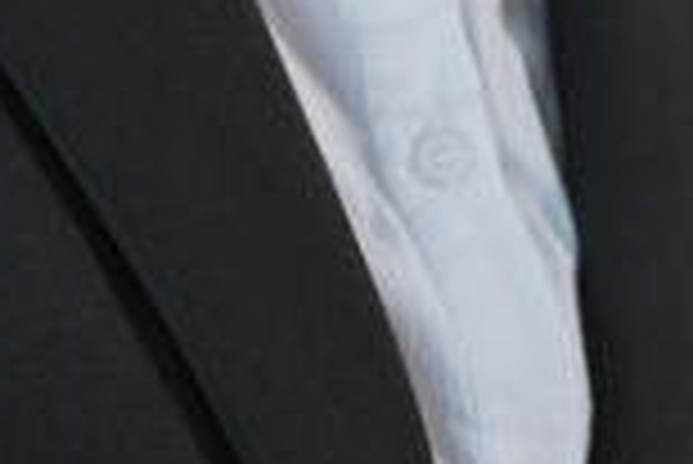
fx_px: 13410
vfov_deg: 2.0
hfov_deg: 2.9
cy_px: 331
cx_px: 1737
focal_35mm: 696
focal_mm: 105
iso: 100
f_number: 3.5
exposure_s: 1/200
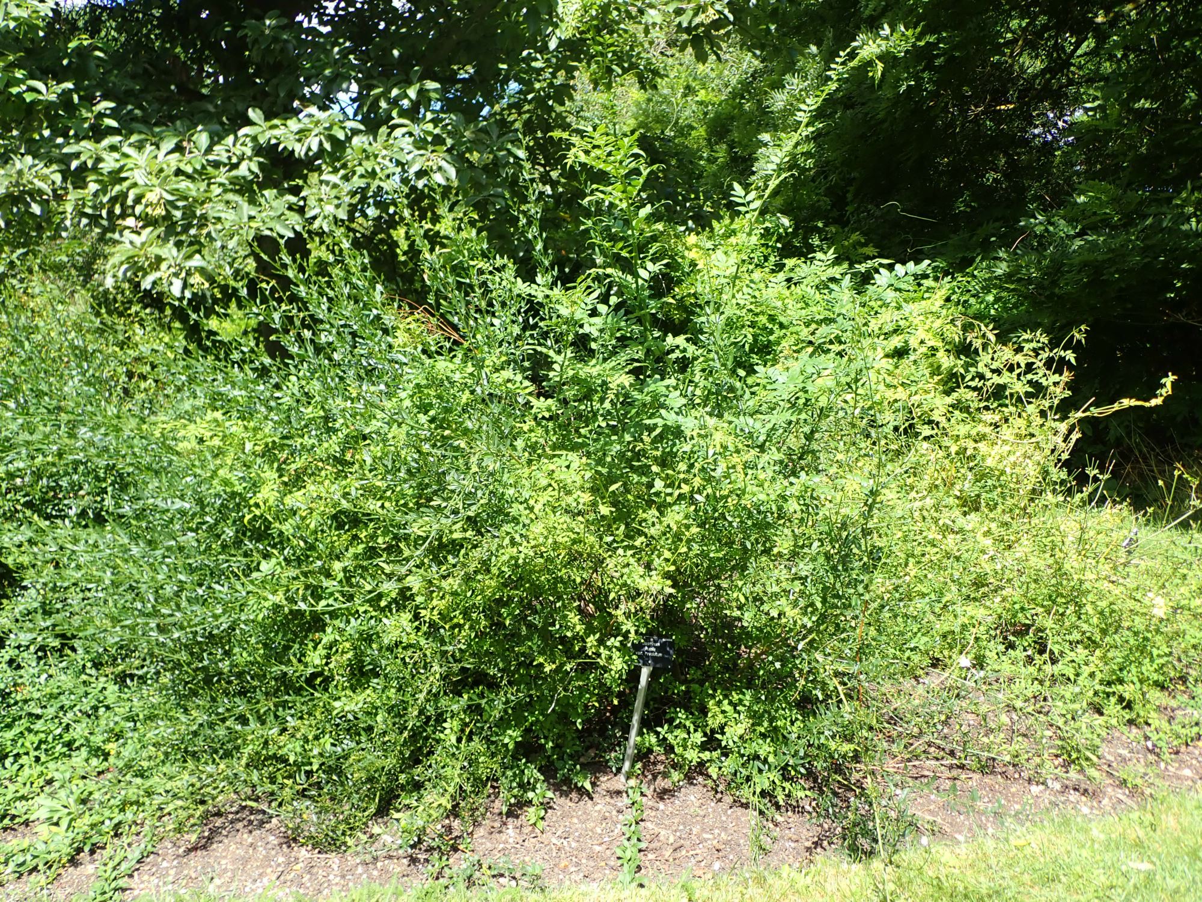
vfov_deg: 46.8
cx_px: 601
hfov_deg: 60.0
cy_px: 451
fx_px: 1042
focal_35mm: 30
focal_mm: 5.5
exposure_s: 1/320
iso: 100
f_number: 3.2
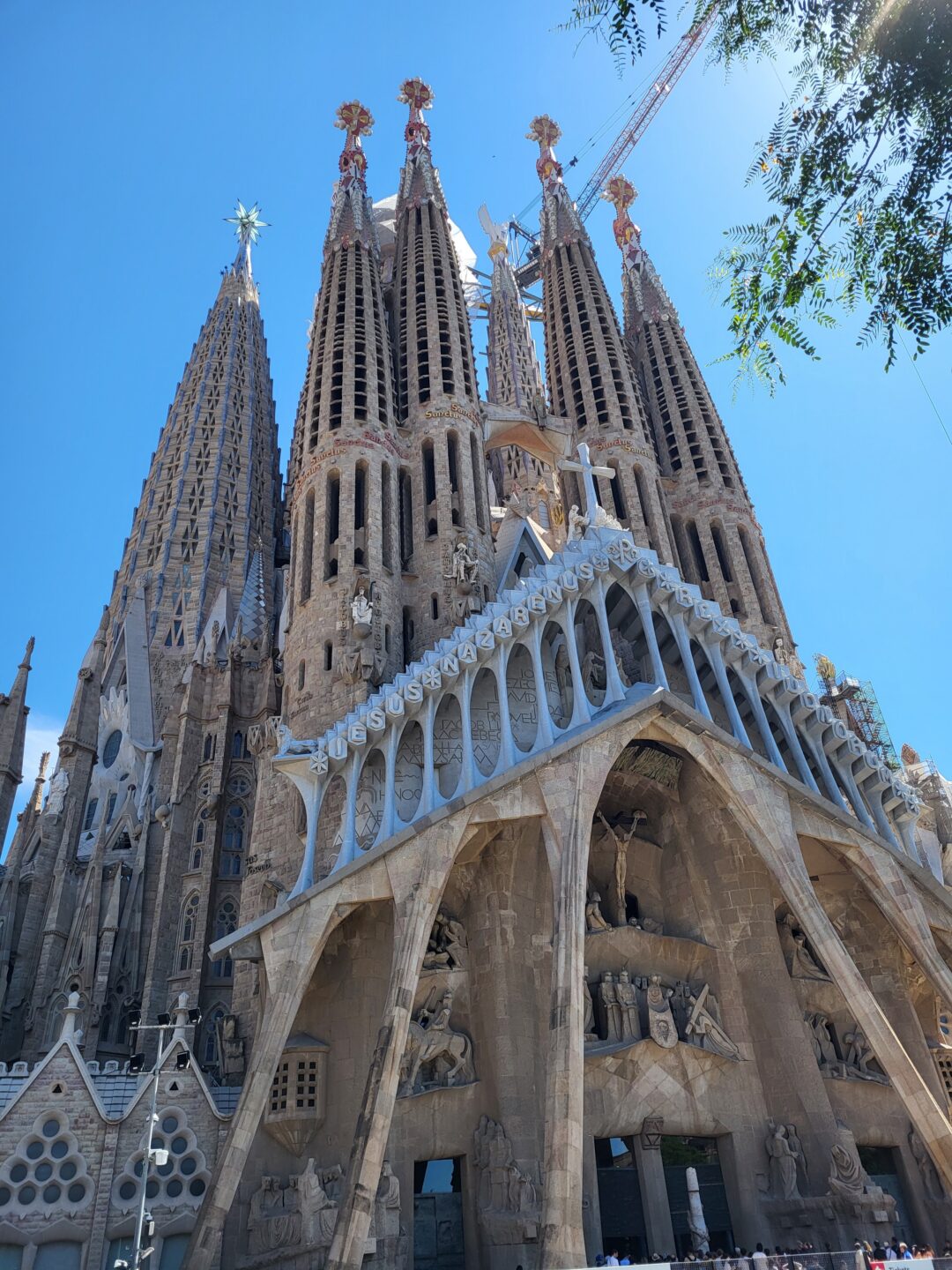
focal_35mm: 26
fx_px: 953
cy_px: 635
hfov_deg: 53.1
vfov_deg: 67.3
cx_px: 476
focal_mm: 5.4
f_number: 1.8
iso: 40
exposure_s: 1/1525
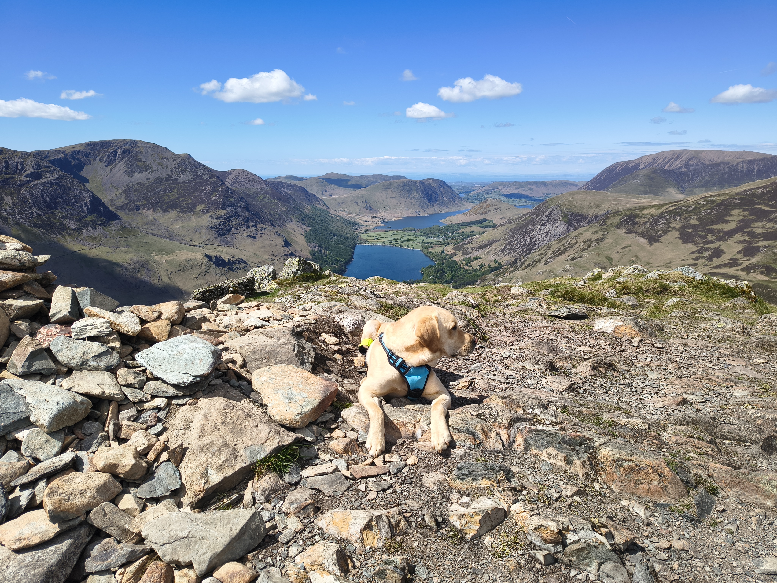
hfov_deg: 71.6
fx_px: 539
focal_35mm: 24
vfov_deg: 56.8
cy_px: 292
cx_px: 388
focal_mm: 5.56
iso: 101
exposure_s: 1/1904
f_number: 1.8
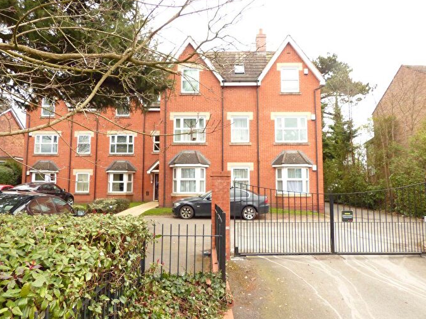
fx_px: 320
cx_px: 215
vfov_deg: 53.1
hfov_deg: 67.3
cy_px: 156
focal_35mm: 26
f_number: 4
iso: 400
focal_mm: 4.5
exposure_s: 1/200
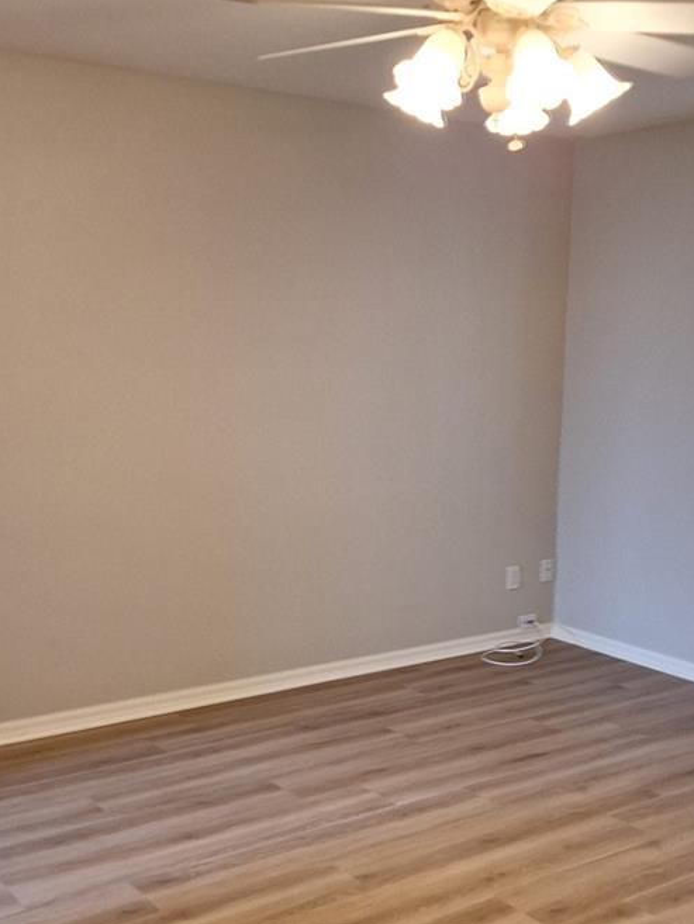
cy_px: 616
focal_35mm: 42
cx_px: 463
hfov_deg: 34.0
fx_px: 1122
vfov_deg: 44.1
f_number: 1.8
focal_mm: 5.54
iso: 160
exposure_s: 1/40
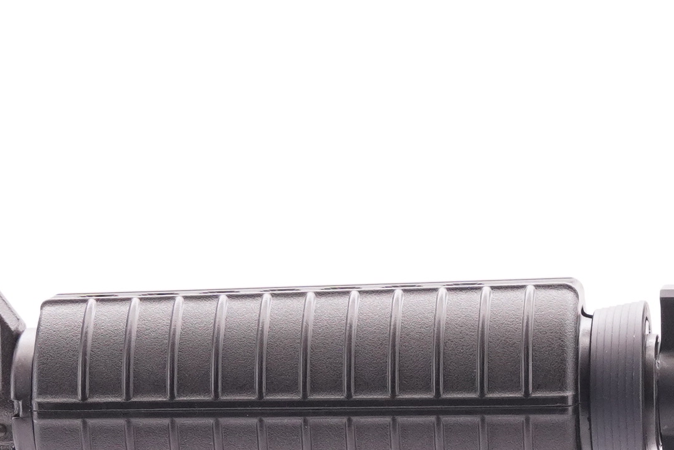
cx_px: 769
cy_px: 442
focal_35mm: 248
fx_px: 4645
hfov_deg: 8.2
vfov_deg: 5.5
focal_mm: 42
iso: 1000
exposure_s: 1/125
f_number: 5.6
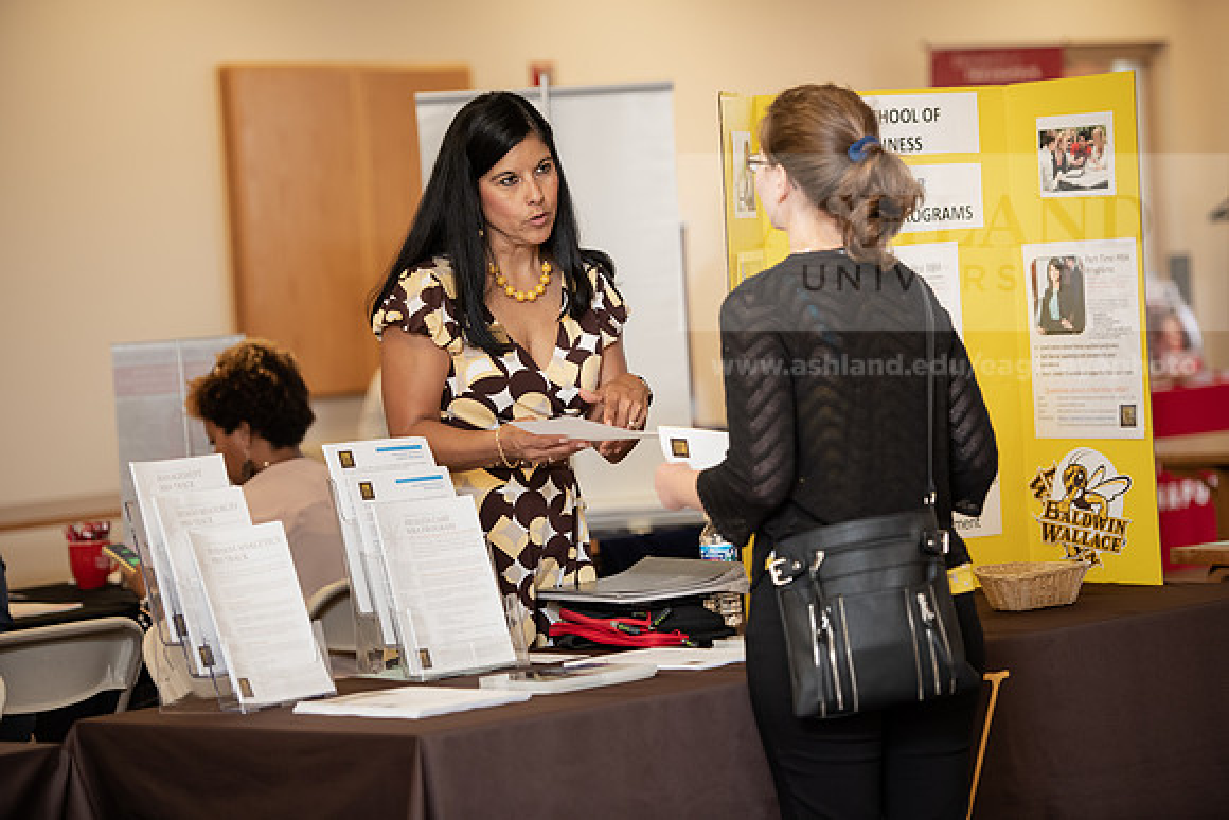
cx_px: 614
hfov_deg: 17.1
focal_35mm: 120
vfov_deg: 11.4
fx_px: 4097
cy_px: 410
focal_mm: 120
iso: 1250
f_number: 3.2
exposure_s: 1/200
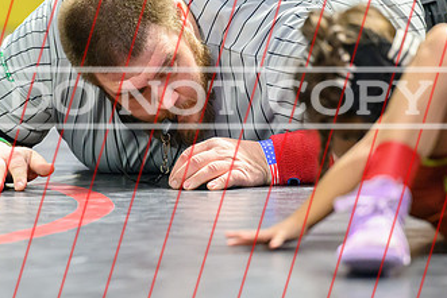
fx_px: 5391
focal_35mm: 434
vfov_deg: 3.2
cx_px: 139
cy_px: 157
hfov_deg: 4.7
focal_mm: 200
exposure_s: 1/800
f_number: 2.8
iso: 6400
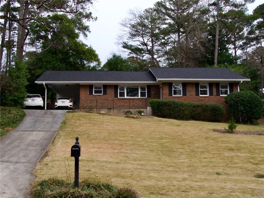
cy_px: 99
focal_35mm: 38
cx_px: 132
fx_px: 290
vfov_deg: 37.7
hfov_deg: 49.0
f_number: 5.6
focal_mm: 19
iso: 320
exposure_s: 1/60
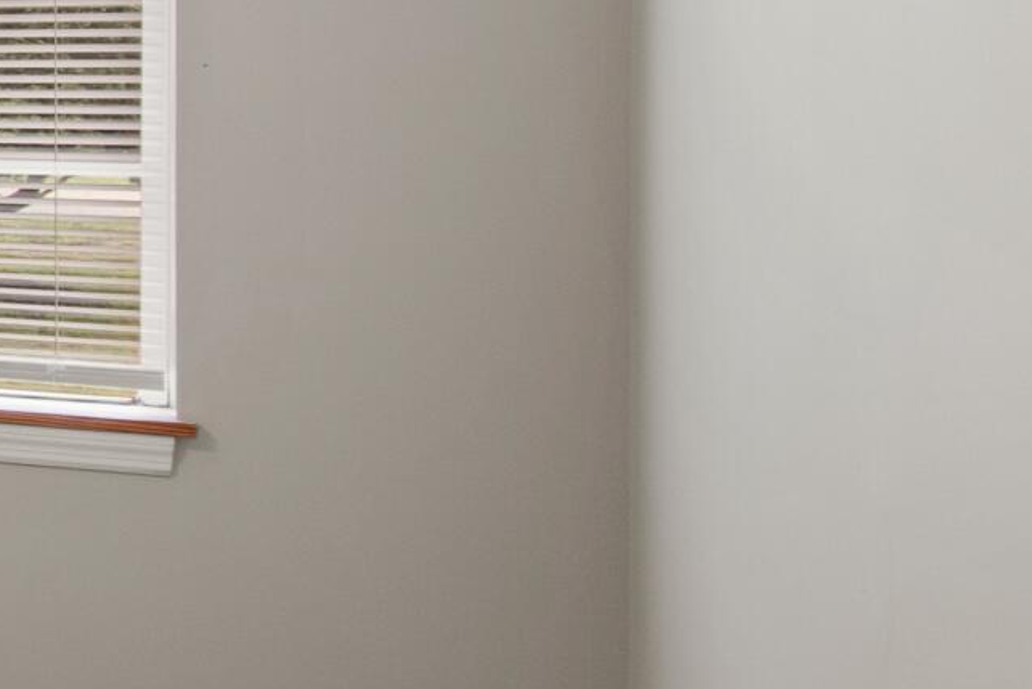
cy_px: 63
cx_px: -1326
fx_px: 2007
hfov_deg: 16.1
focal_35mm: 70
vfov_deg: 19.1
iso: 100
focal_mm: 10
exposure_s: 1/1.67
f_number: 4.5
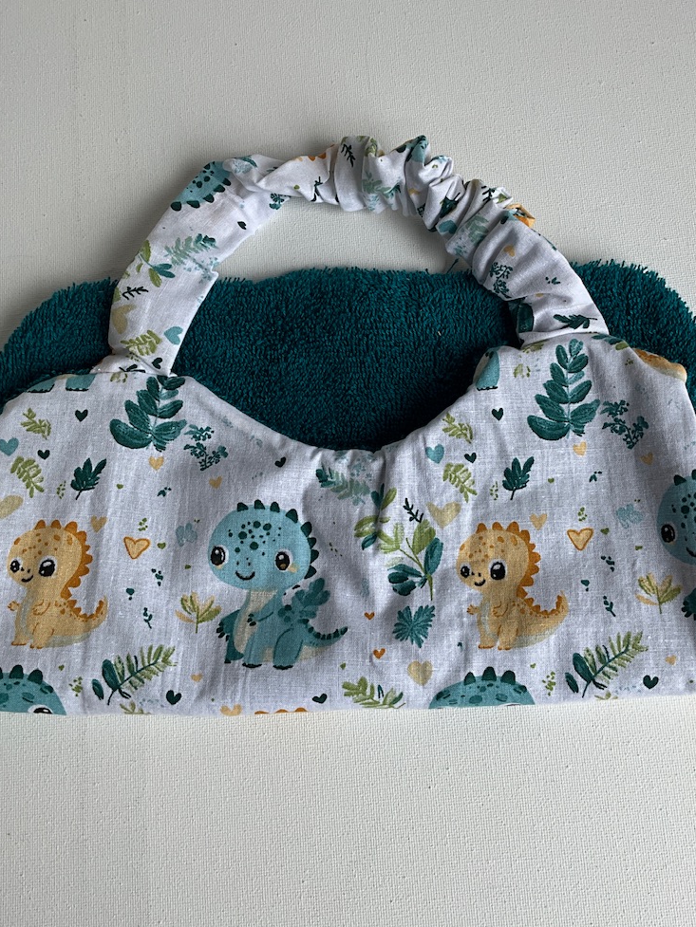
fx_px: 1018
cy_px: 393
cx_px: 376
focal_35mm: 38
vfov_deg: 48.8
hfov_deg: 37.7
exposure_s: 1/406
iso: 25
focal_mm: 3
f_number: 1.8
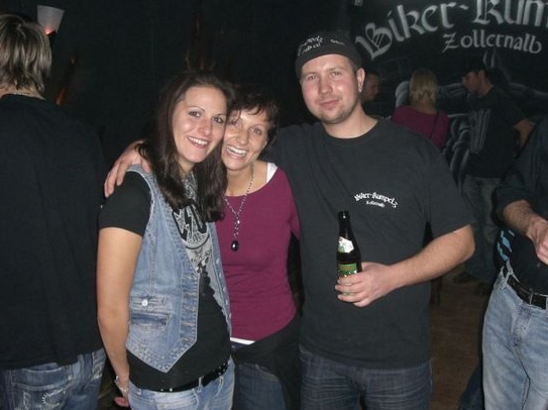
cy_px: 214
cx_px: 283
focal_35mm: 42
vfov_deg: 34.3
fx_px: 664
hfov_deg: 44.8
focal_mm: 6.2
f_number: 2.7
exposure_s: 1/60
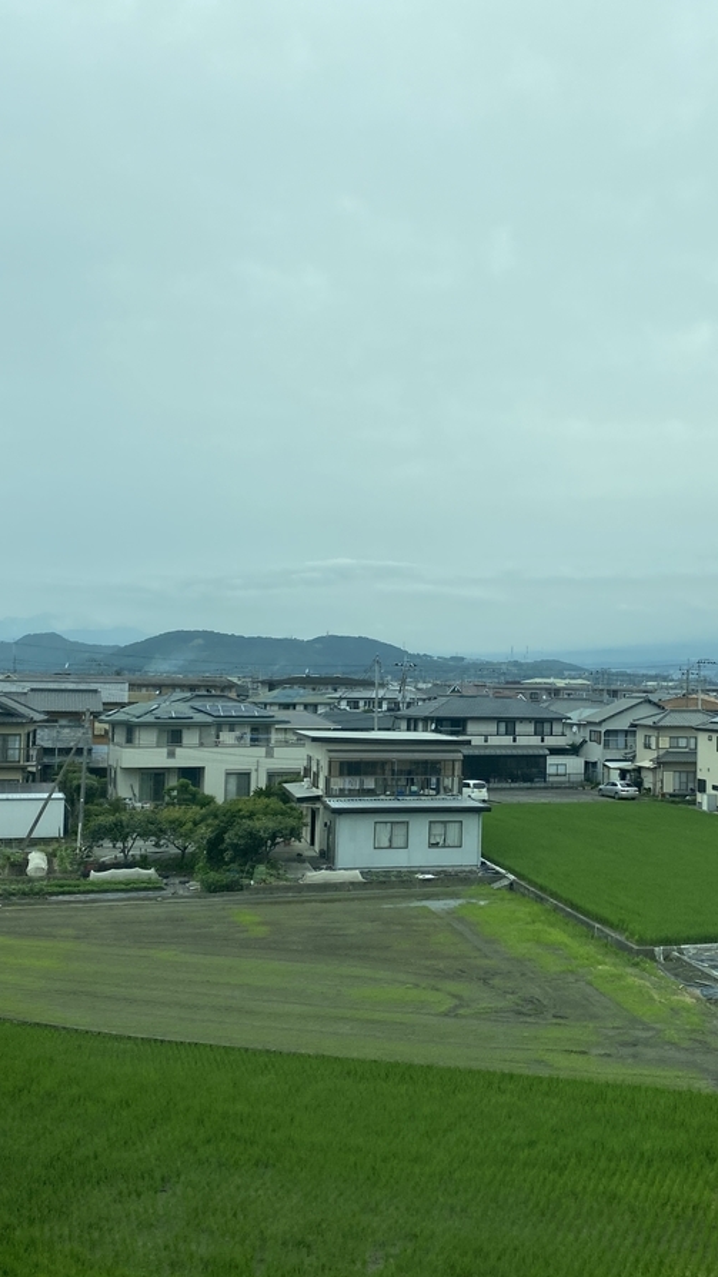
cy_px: 638
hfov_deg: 30.7
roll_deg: +2.5
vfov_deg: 52.8
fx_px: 1287
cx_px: 522
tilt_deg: +3.3
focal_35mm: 38
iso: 32
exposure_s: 1/3040
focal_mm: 4.25
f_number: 1.8
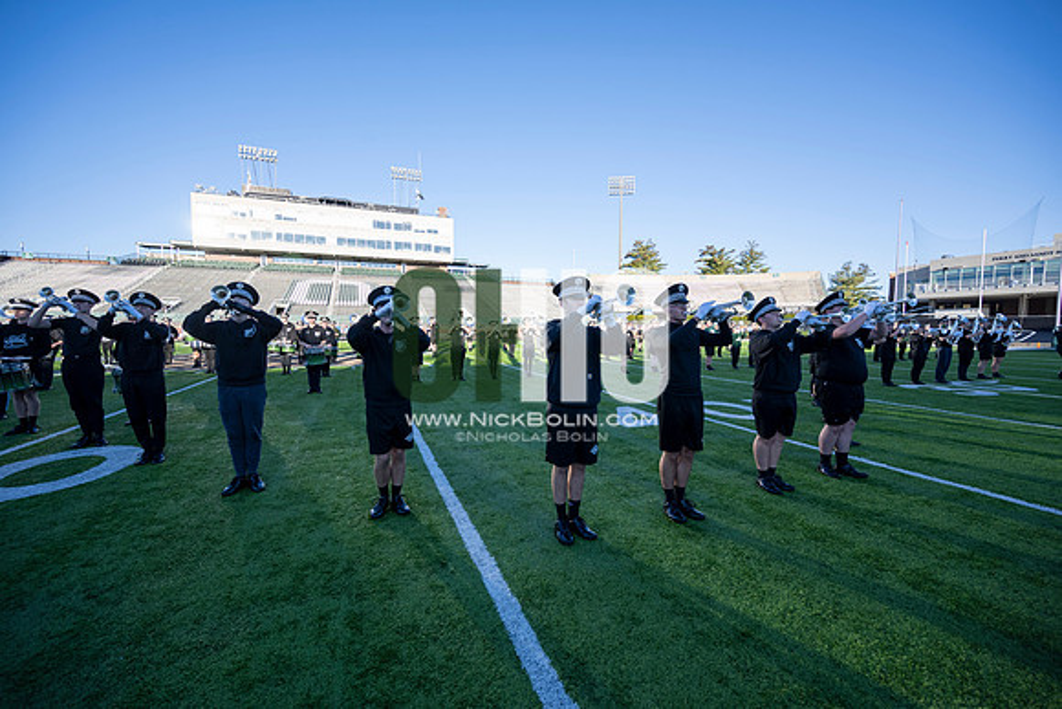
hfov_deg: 104.2
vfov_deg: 81.2
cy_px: 354
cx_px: 531
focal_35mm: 14
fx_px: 413
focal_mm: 14
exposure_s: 1/500
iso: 160
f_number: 4.5
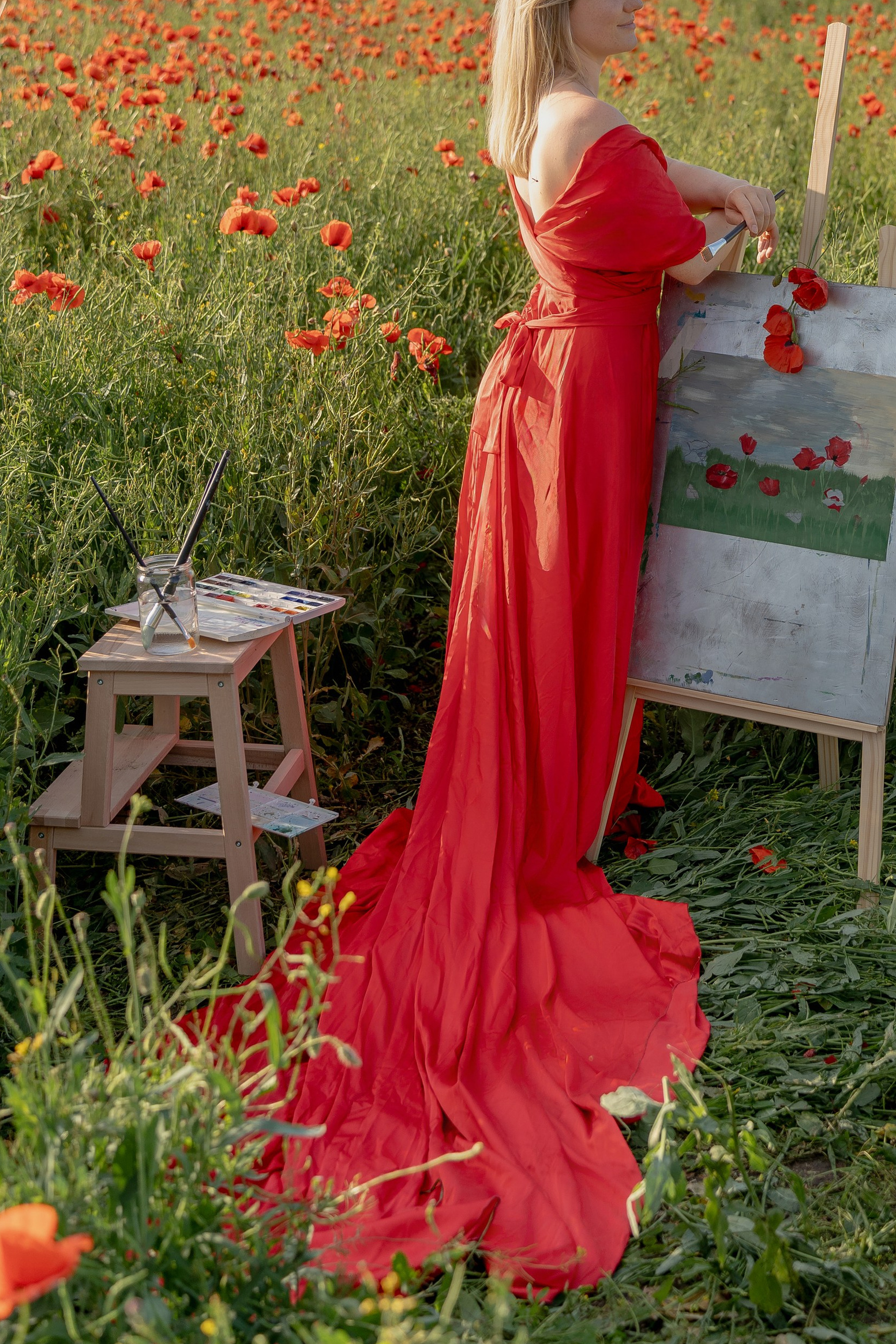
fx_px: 2277
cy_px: 447
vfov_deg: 32.6
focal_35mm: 61
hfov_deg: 22.0
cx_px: 700
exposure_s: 1/800
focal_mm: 37
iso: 125
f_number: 3.2
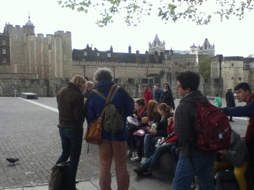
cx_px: 127
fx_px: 235
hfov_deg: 56.8
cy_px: 95
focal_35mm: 32
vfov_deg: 44.2
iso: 80
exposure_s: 1/741
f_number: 2.4
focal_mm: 3.85
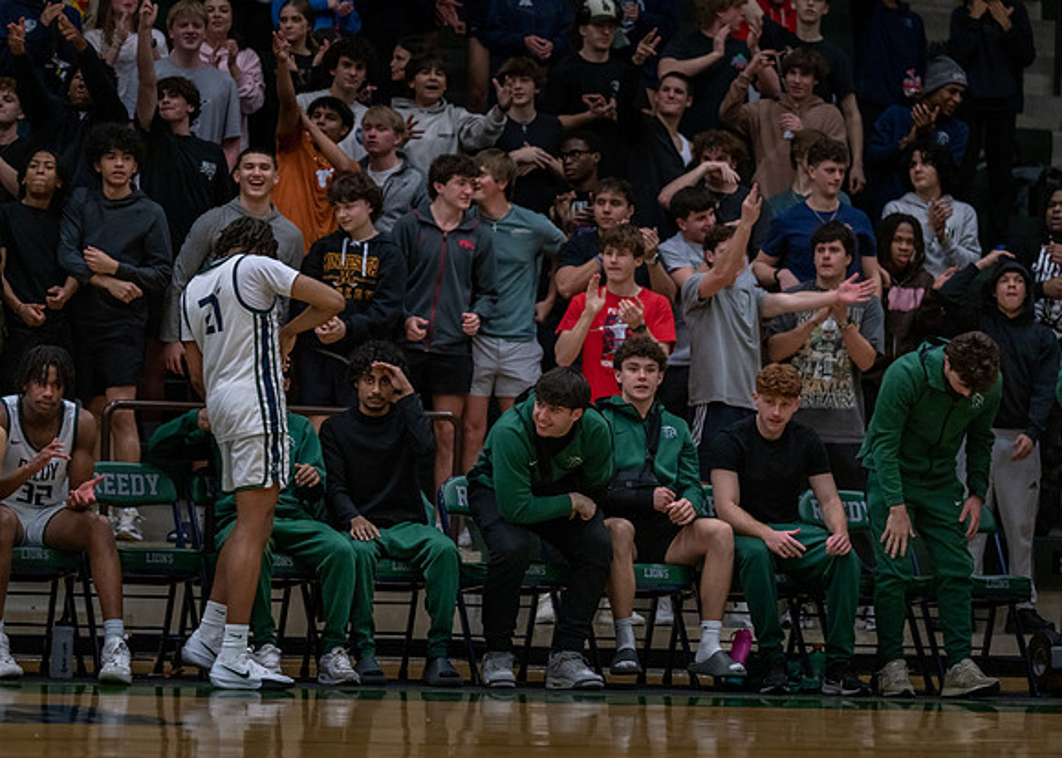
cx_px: 531
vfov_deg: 8.6
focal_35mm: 168
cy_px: 379
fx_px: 5056
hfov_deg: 12.0
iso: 2500
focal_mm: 160
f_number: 2.8
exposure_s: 1/1000
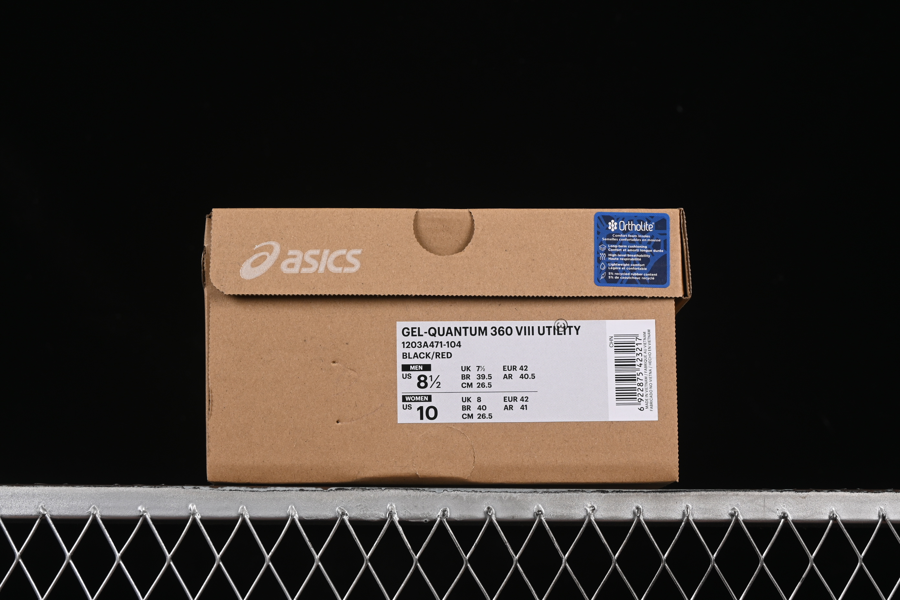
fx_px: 1875
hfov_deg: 27.0
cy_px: 300
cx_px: 450
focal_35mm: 75
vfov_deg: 18.2
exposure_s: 1/80
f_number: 8
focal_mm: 50
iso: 160
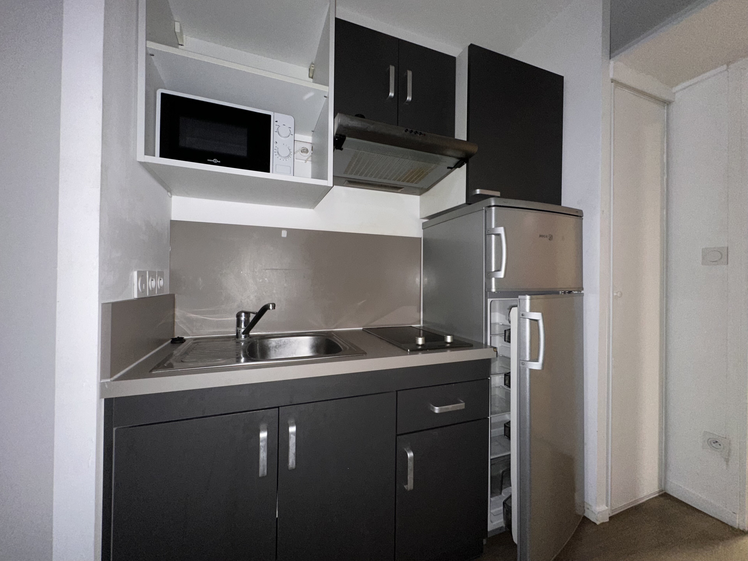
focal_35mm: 14
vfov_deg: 85.7
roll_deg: -0.7
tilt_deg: +0.3
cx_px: 374
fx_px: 303
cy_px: 280
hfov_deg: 102.1
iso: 125
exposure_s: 1/25
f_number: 2.2
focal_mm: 2.22
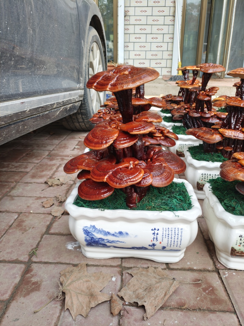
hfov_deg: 53.1
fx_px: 244
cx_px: 122
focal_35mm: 26
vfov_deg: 67.3
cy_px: 163
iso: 80
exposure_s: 1/100
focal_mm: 4.94
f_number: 1.5
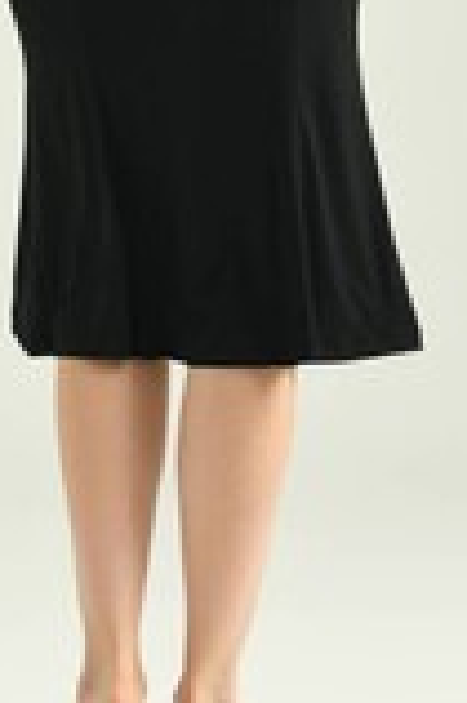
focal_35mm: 239
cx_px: 138
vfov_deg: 8.5
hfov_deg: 5.7
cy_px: -85
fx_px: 4660
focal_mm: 70
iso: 125
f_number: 5.6
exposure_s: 1/160
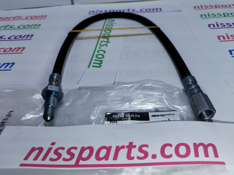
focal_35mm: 29
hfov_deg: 61.7
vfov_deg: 48.2
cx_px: 117
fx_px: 196
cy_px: 88
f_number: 1.8
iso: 100
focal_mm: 4.75
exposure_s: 1/288
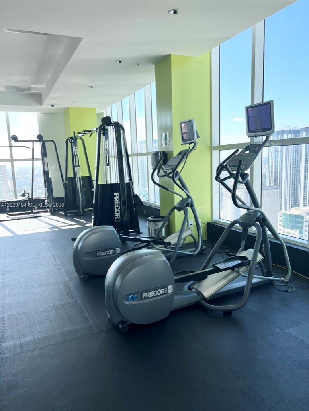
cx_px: 154
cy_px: 206
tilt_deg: -8.2
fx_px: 309
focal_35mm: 26
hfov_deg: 53.1
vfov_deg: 67.3
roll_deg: +2.9
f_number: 1.5
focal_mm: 5.7
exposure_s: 1/738
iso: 50
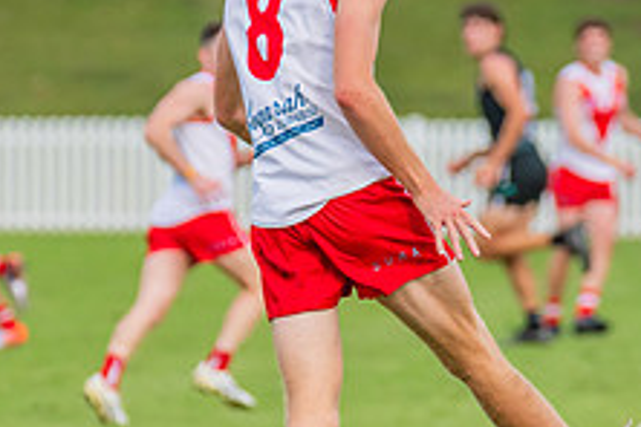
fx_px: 16291
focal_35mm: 915
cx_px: 384
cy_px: 165
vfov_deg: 1.5
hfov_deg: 2.3
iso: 800
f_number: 5.6
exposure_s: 1/1600
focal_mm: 290
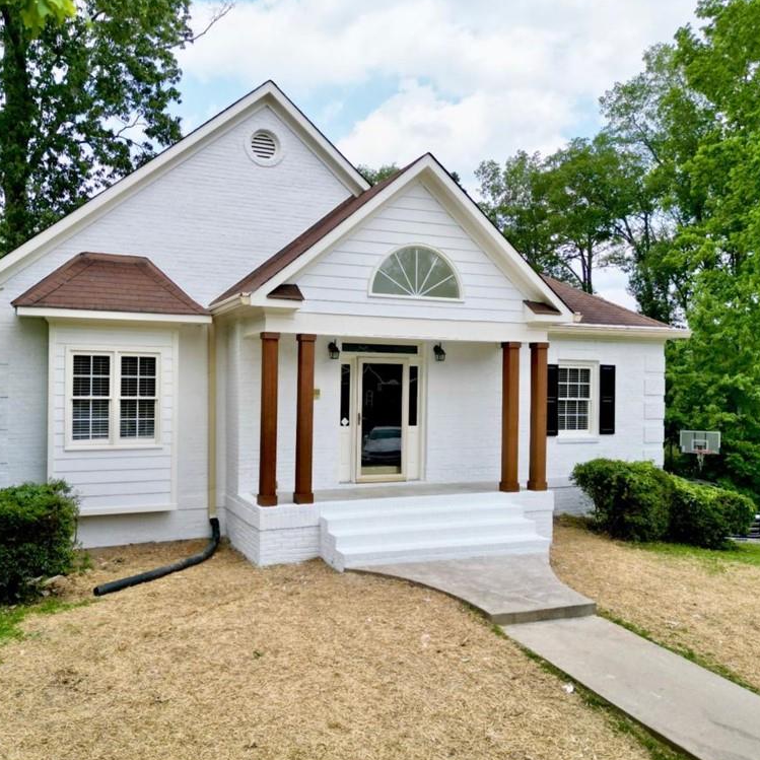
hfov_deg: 55.6
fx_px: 720
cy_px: 381
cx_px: 349
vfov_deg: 55.6
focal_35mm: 29
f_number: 1.7
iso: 110
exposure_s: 1/2000
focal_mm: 6.72
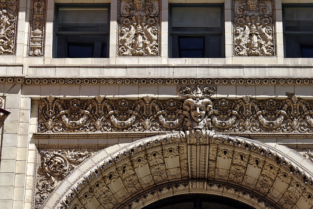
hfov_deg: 13.5
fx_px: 1321
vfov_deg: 9.0
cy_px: 98
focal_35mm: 152
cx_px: 195
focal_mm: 80
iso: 200
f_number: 8
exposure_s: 1/400
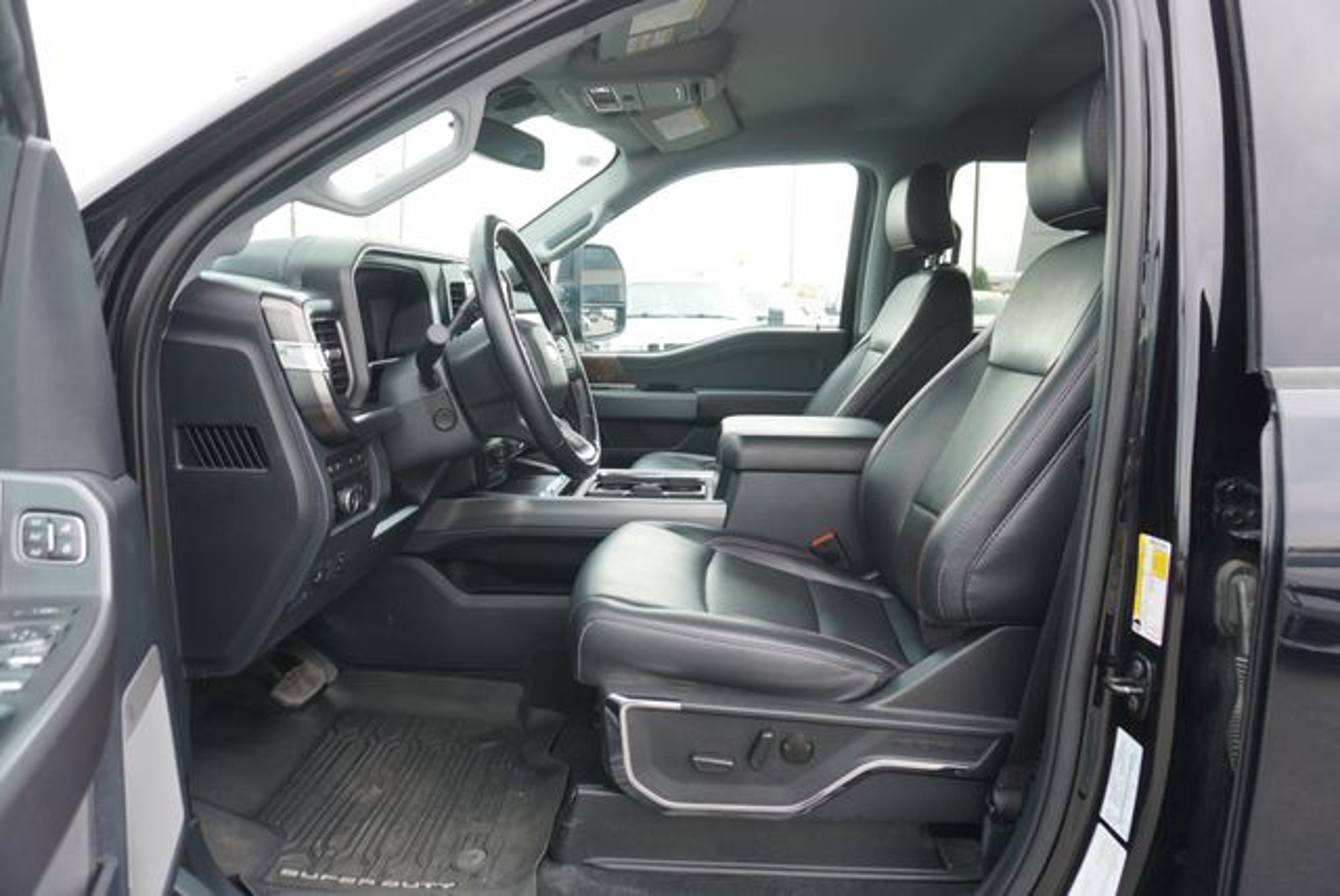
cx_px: 670
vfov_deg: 53.2
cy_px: 448
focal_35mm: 24
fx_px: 894
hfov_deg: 73.7
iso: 100
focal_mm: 16
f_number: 4.5
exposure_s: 1/80
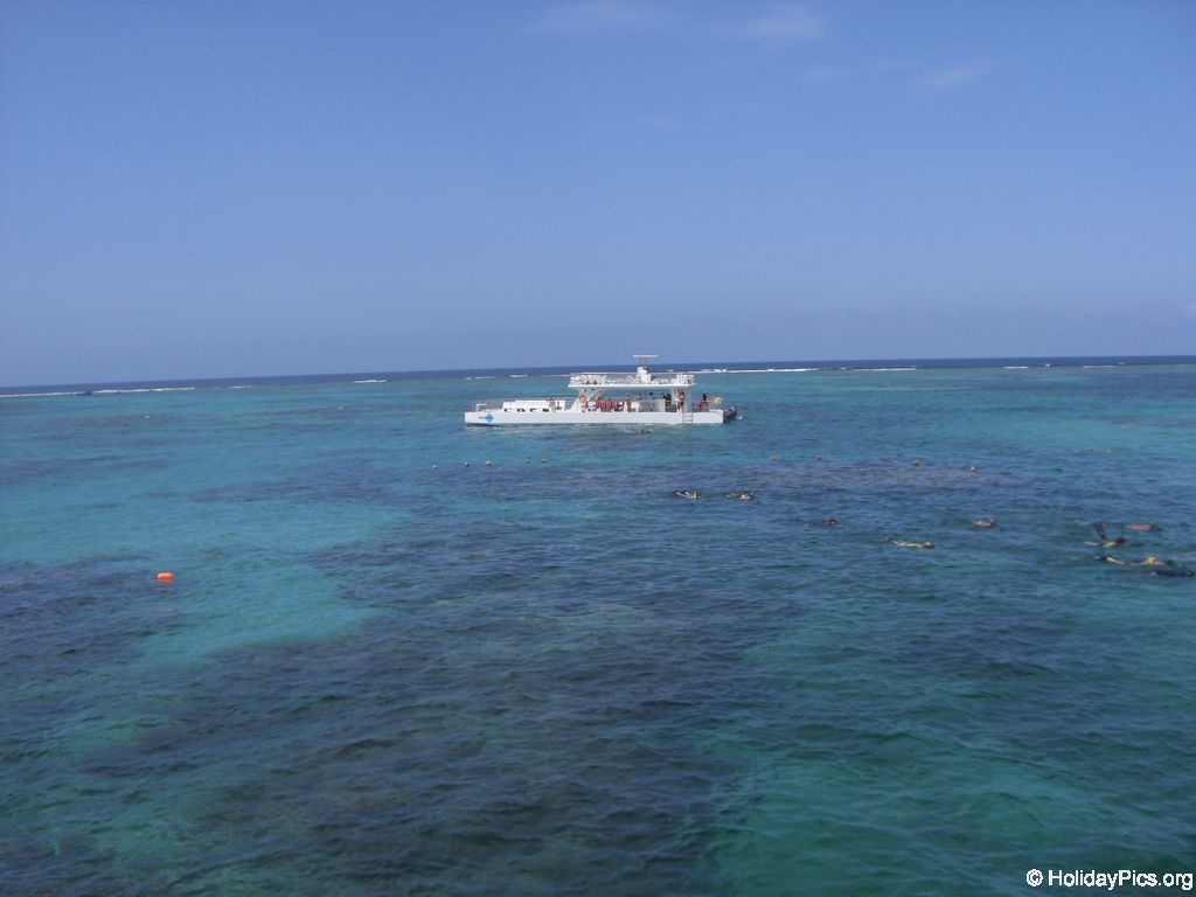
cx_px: 598
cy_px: 448
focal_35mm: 38
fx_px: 1313
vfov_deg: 37.7
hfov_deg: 49.0
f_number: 8
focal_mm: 6.2
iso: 64
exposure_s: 1/200
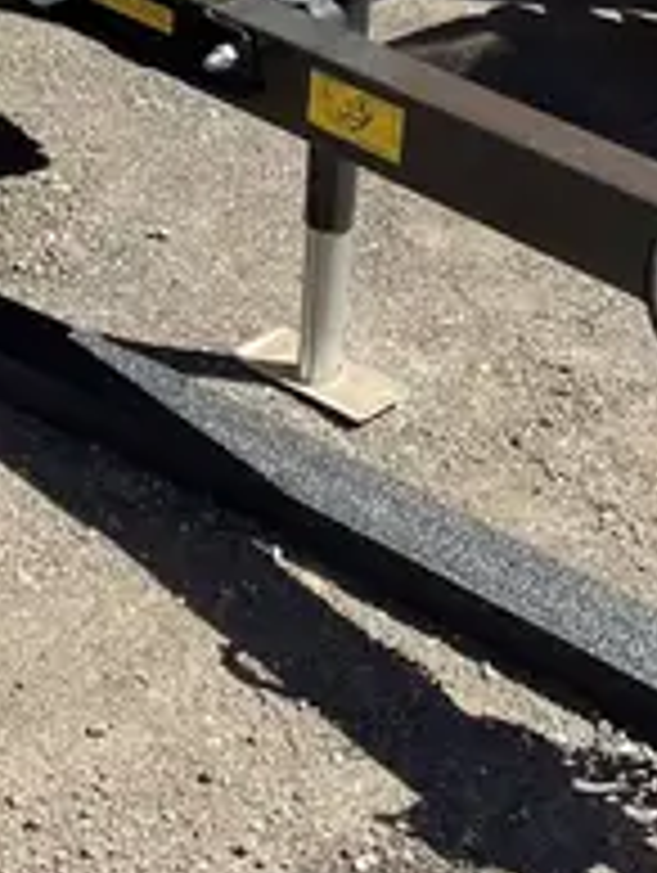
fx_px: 2475
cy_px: -110
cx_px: -63
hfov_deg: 14.8
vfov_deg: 19.1
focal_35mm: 98
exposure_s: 1/2747
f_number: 1.6
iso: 50
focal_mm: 4.2
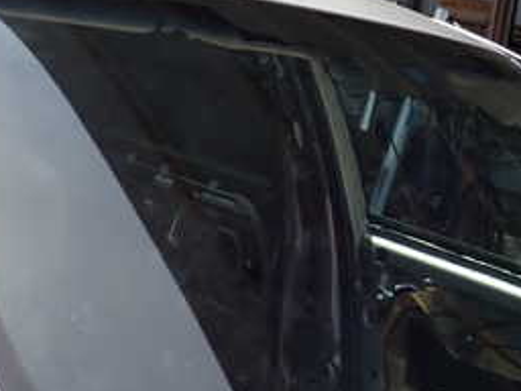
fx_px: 1340
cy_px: 222
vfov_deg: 16.6
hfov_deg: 21.8
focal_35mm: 89
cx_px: 389
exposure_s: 1/500
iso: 100
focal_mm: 6.83
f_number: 3.5
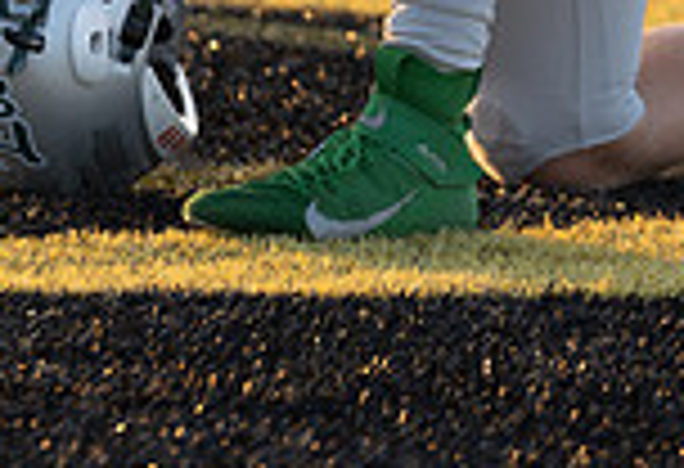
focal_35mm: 772
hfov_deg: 2.6
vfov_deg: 1.8
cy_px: -382
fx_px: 14787
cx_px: 342
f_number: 3.5
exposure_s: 1/1000
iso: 500
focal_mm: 195
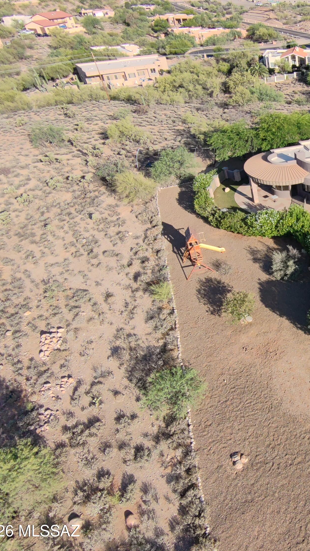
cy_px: 278
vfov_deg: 74.1
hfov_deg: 38.4
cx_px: 338
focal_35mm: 25
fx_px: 365
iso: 100
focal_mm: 17
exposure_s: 1/872
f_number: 2.8
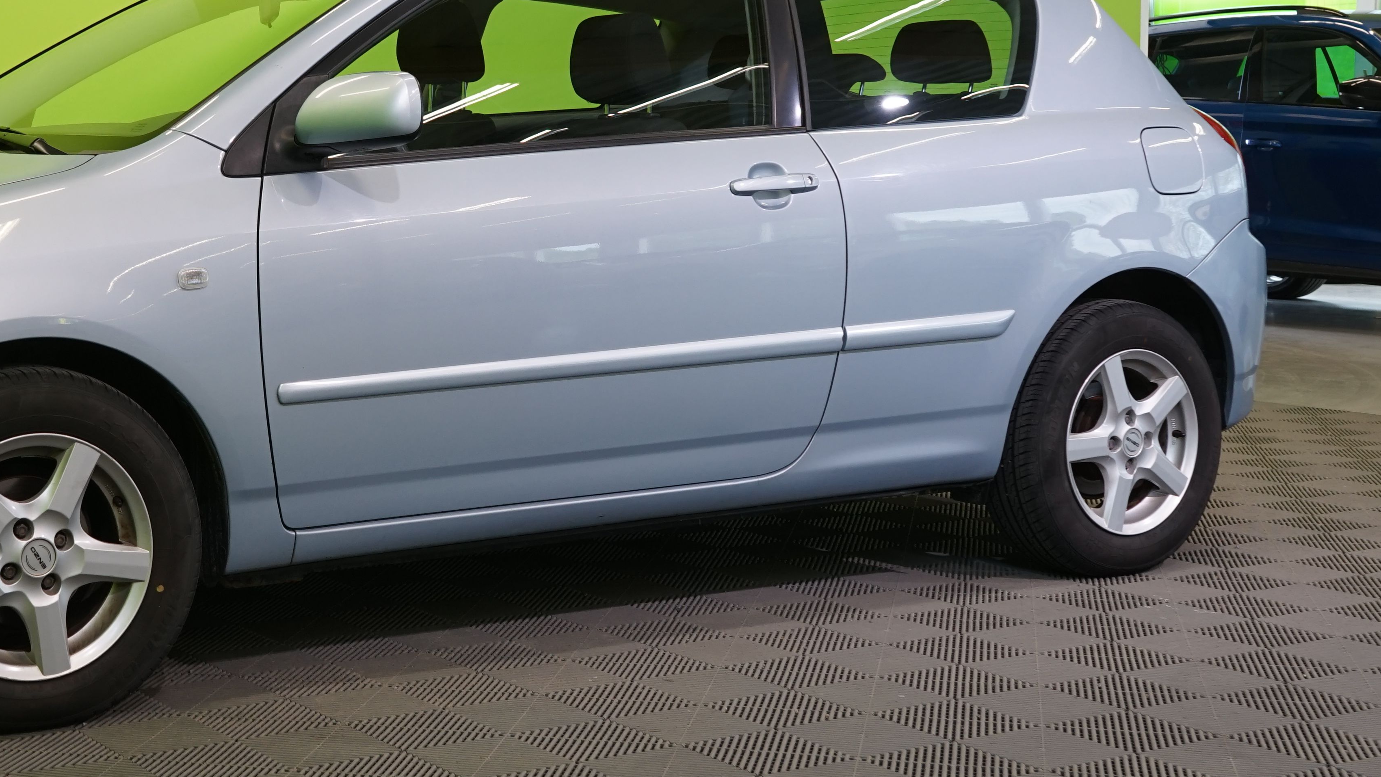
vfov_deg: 19.7
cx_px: 326
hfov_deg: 33.6
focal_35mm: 61
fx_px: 2234
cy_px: 305
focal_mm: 33
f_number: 6.3
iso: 500
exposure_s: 1/40
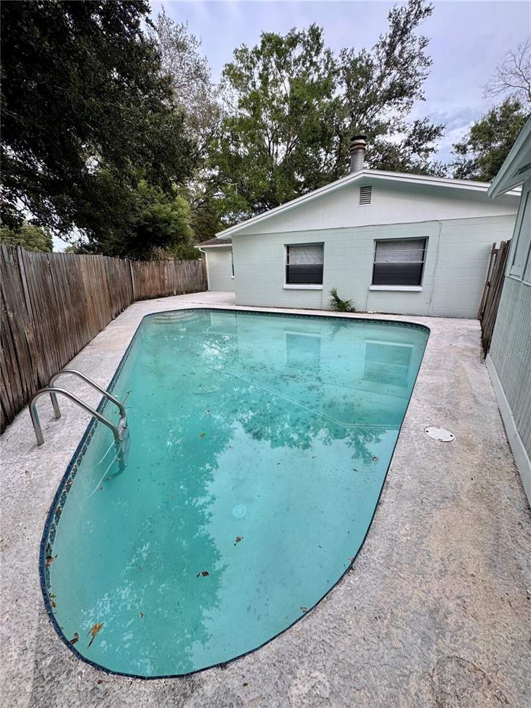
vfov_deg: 102.1
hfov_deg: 85.7
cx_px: 266
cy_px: 354
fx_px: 286
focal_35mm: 14
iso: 40
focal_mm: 2.22
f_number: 2.2
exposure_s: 1/159
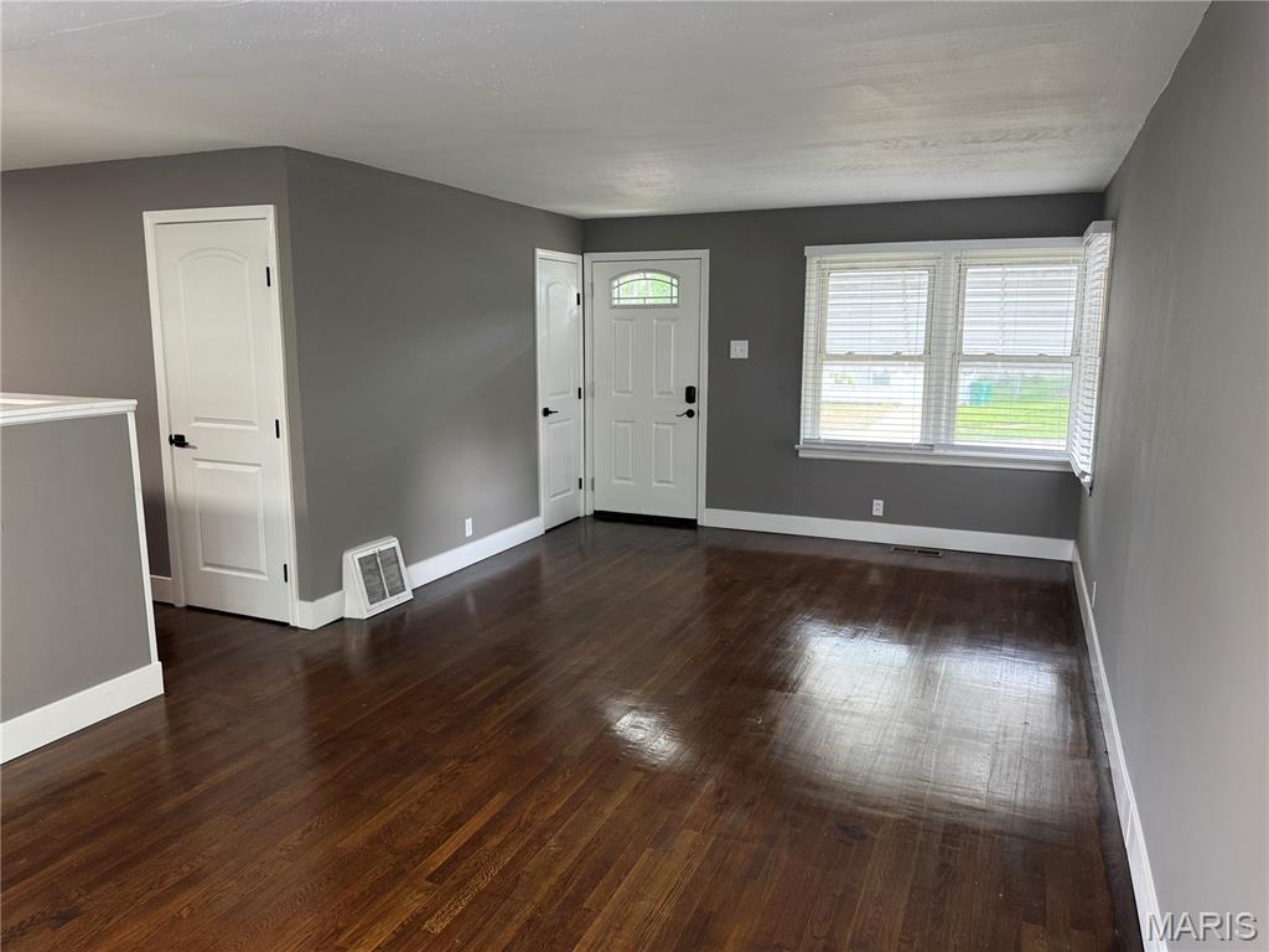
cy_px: 476
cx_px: 634
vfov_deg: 56.8
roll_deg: -1.1
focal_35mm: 24
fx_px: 880
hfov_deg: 71.6
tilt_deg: -9.5
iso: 250
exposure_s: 1/60
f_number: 1.78
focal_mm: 6.76
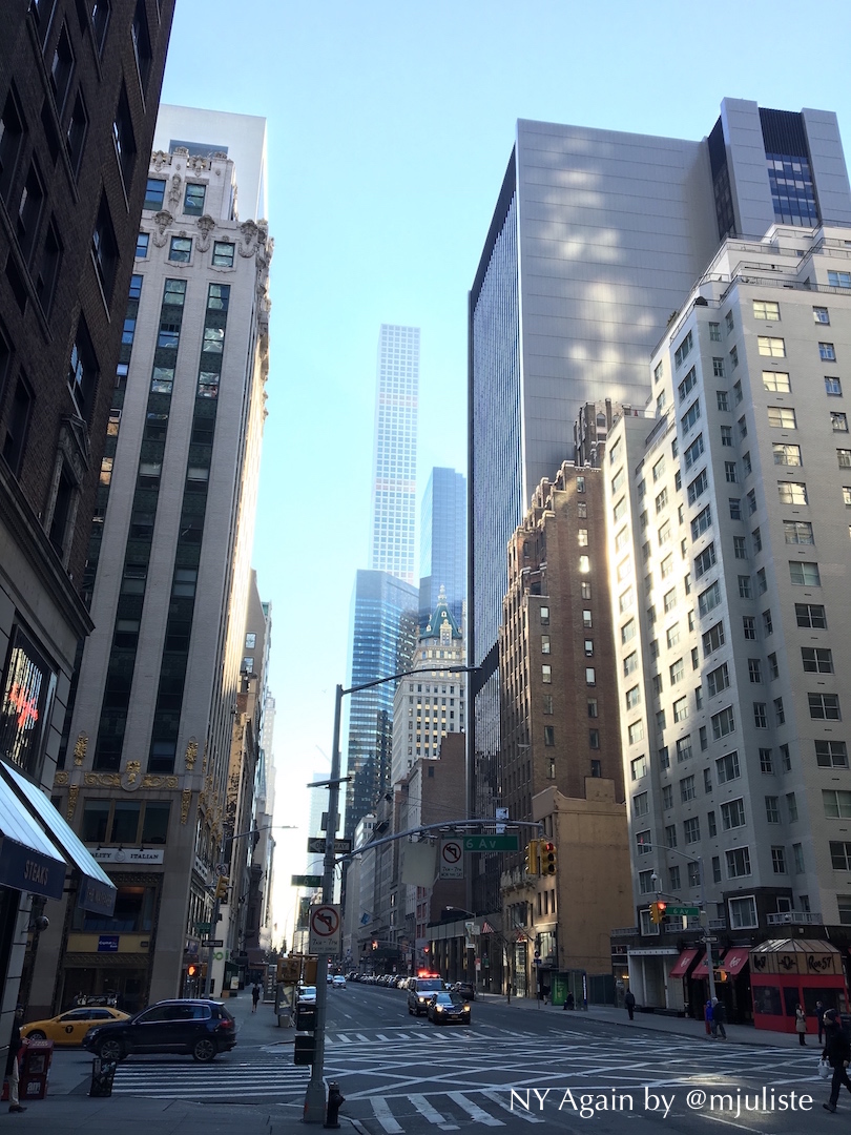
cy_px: 568
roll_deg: +0.1
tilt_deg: +22.4
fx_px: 951
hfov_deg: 48.2
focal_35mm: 29
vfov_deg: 61.7
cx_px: 426
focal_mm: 4.15
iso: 25
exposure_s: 1/236
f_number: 2.2
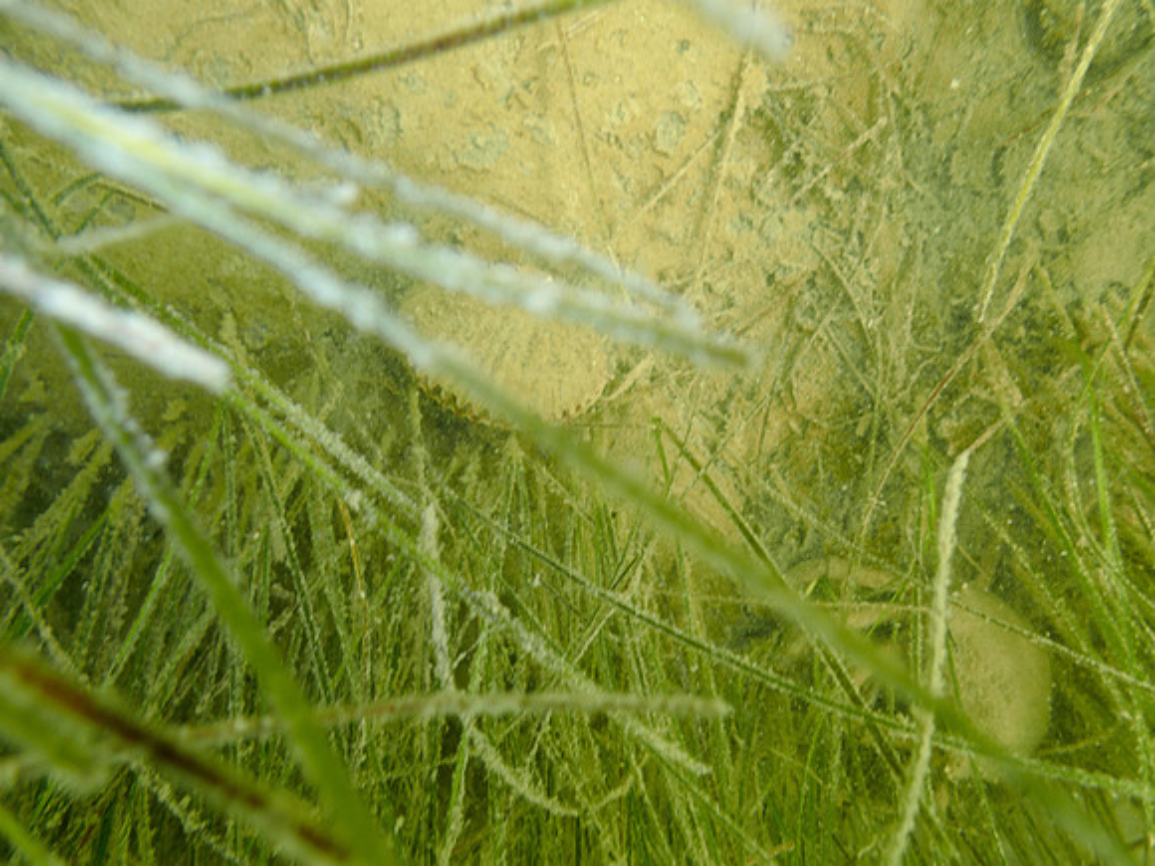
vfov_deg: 54.9
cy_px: 433
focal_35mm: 25
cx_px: 578
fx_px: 834
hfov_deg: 69.4
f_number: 2.8
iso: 100
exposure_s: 1/100
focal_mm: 4.5
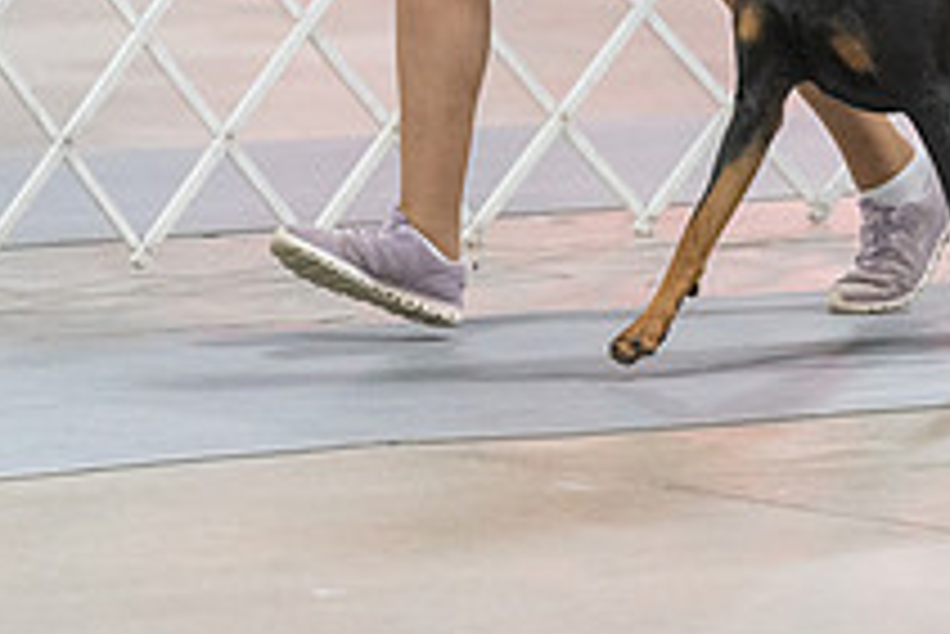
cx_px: 824
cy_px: -160
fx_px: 12622
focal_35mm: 478
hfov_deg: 4.3
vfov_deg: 2.9
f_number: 2.8
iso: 6400
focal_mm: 174
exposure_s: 1/320
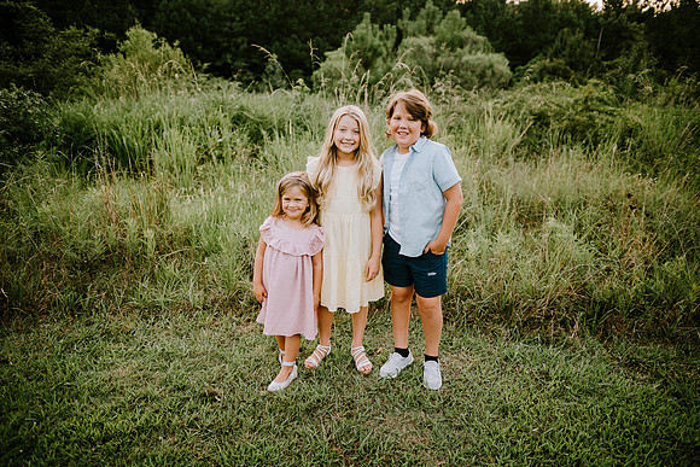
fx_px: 467
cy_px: 234
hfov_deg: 73.7
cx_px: 350
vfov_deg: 53.2
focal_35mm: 24
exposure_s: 1/250
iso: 250
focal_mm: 24
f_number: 2.2
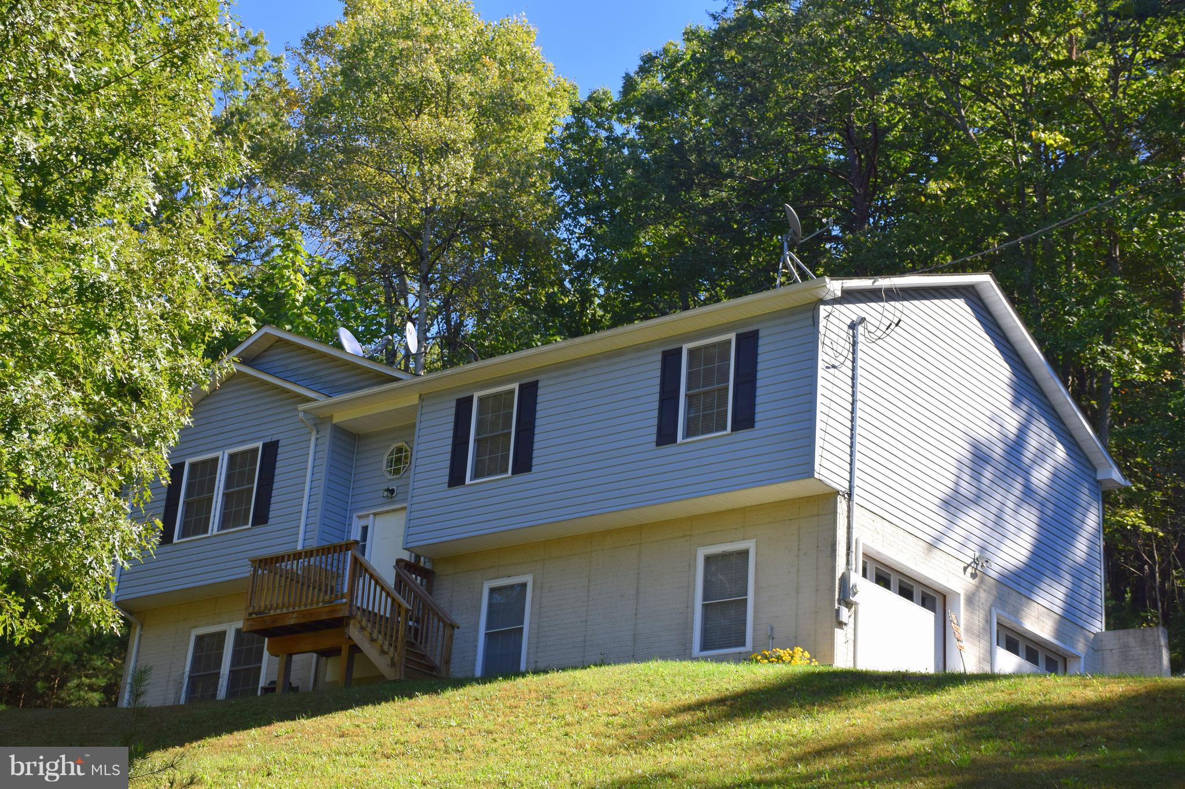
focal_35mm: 63
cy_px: 394
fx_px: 2073
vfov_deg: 21.6
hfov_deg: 31.9
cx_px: 592
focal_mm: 42
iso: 200
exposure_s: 1/250
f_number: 8
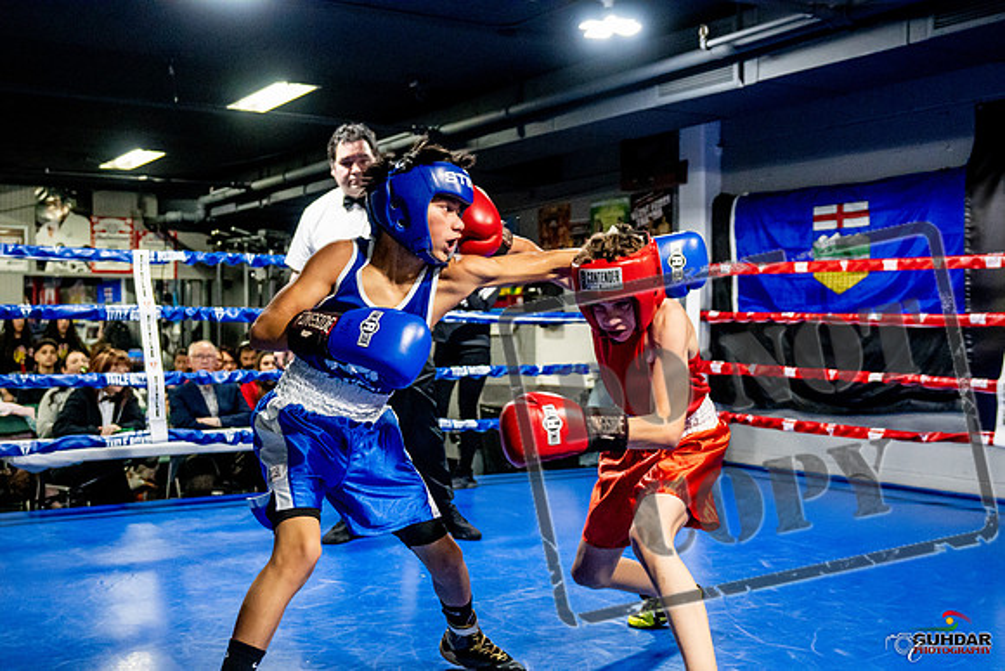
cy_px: 336
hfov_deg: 45.4
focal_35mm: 43
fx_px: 1201
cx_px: 502
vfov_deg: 31.2
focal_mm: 29
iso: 5000
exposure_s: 1/800
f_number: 2.8
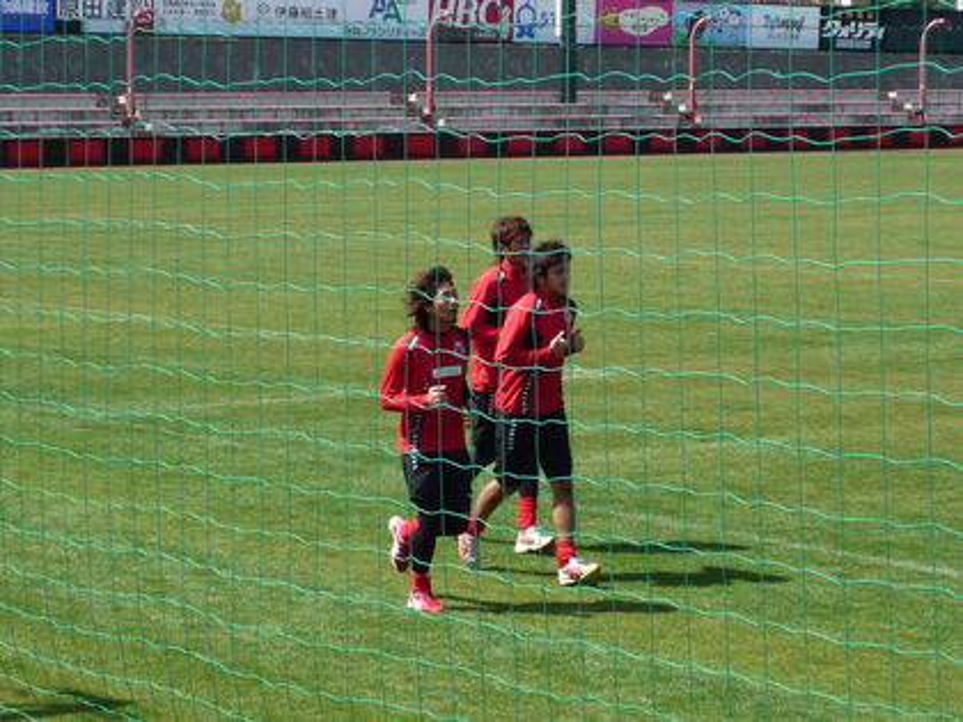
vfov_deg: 12.9
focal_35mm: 115
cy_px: 361
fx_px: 3199
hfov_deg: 17.1
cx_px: 482
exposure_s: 1/320
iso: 100
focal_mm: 11.3
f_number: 4.9
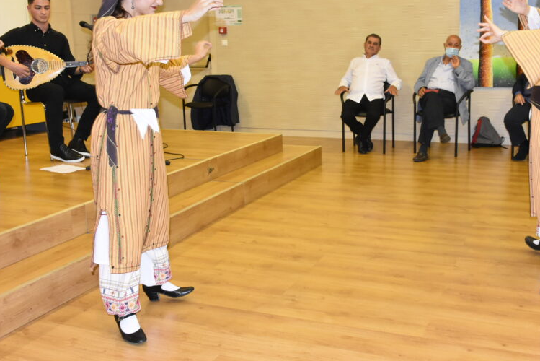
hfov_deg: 47.2
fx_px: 615
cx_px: 316
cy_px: 152
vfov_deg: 32.6
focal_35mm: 41
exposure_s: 1/80
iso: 1600
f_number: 5.6
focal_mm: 20
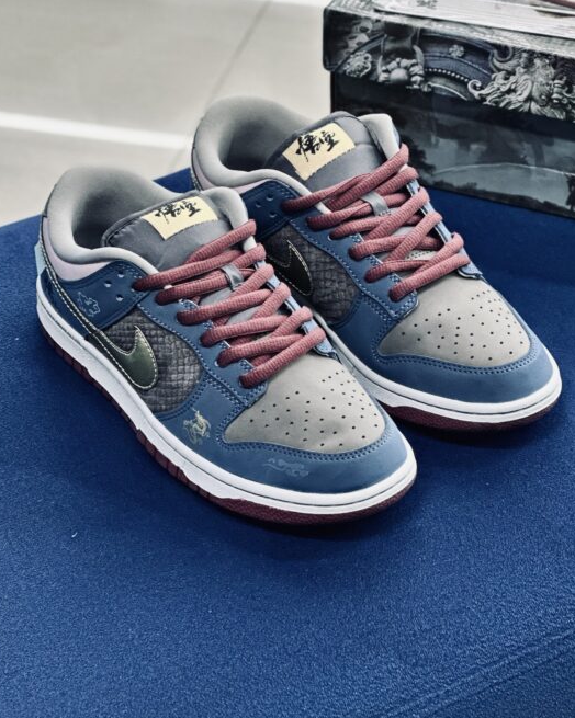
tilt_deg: -33.7
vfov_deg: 17.9
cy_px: 246
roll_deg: +0.6
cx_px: 332
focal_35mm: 107
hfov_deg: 14.4
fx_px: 2276
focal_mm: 9
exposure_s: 1/100
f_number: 2.8
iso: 250
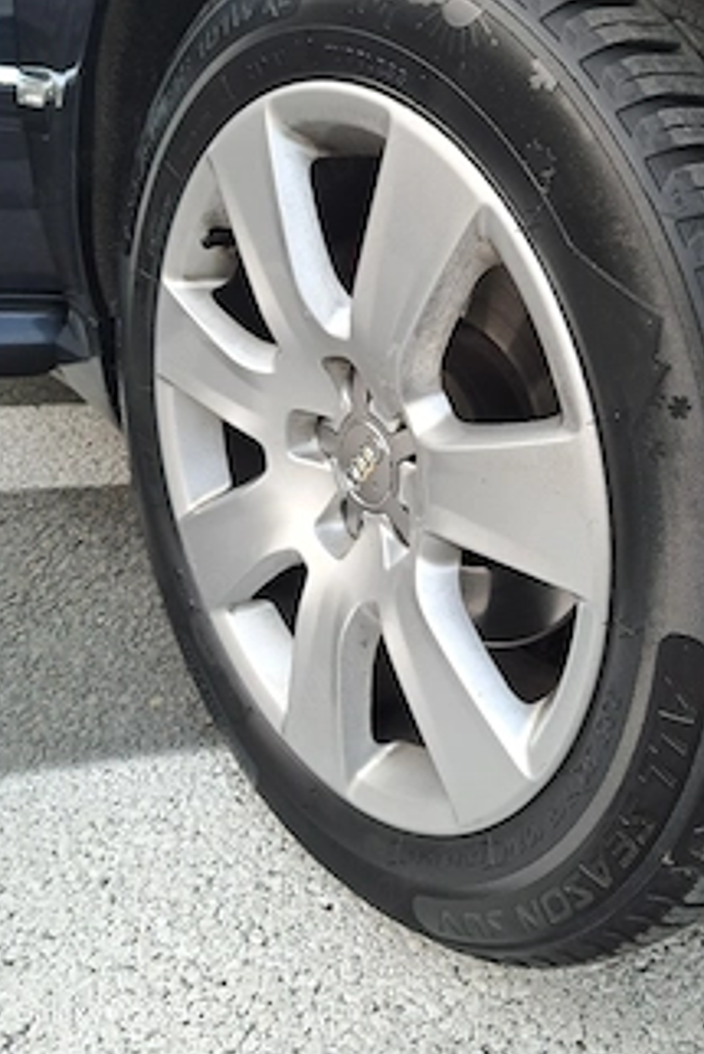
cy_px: 432
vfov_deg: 59.9
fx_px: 908
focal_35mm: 31
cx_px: 442
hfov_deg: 42.0
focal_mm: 5.23
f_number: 1.8
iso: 50
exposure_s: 1/50
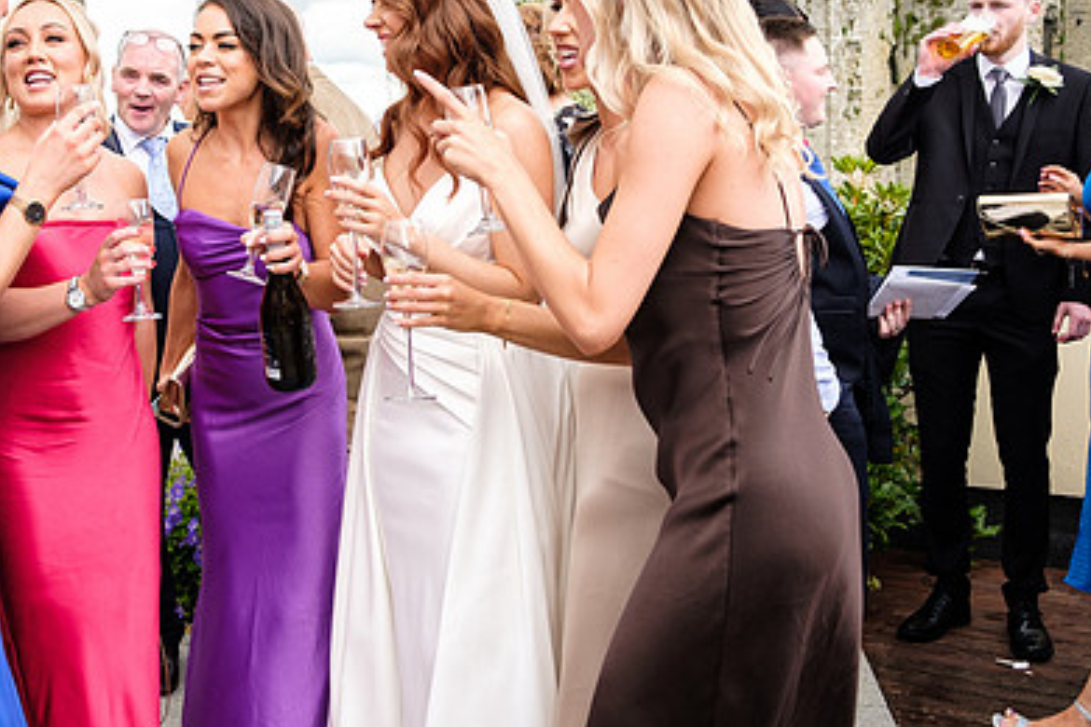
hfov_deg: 40.8
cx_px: 399
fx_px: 1455
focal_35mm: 48
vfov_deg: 27.9
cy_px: 244
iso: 160
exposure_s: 1/250
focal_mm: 16
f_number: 2.8
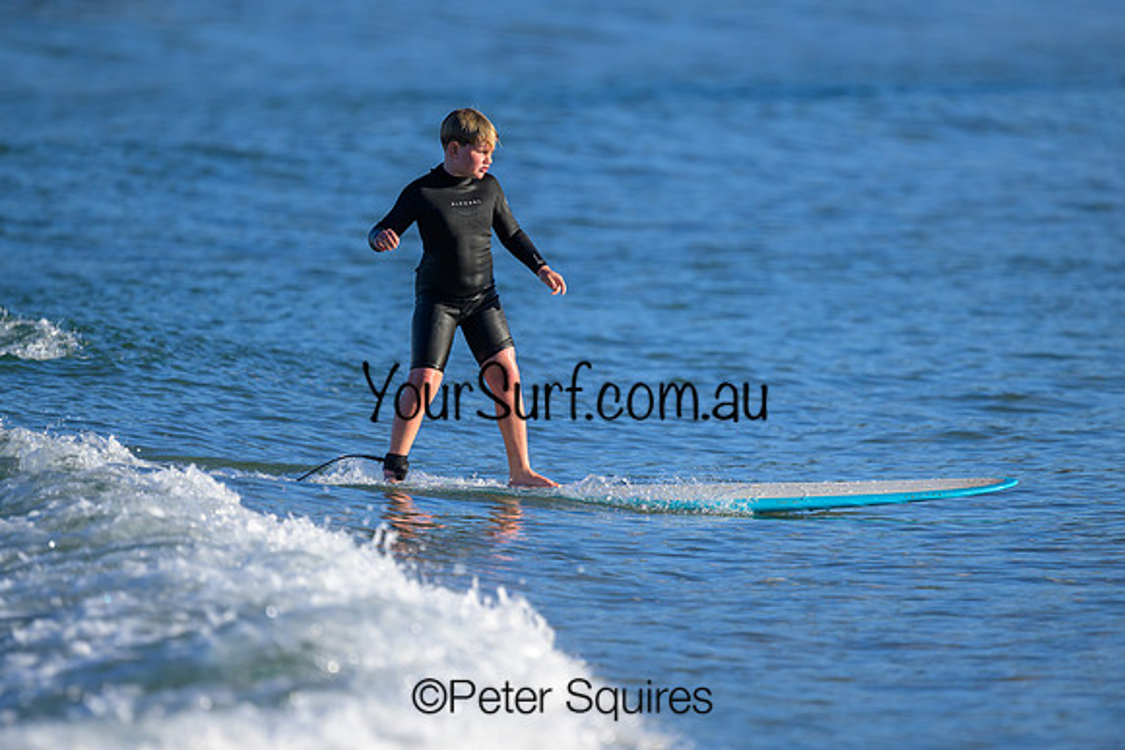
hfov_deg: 2.6
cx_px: 562
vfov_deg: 1.7
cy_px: 375
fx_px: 25005
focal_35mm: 800
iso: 250
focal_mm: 800
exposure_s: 1/1000
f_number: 6.3
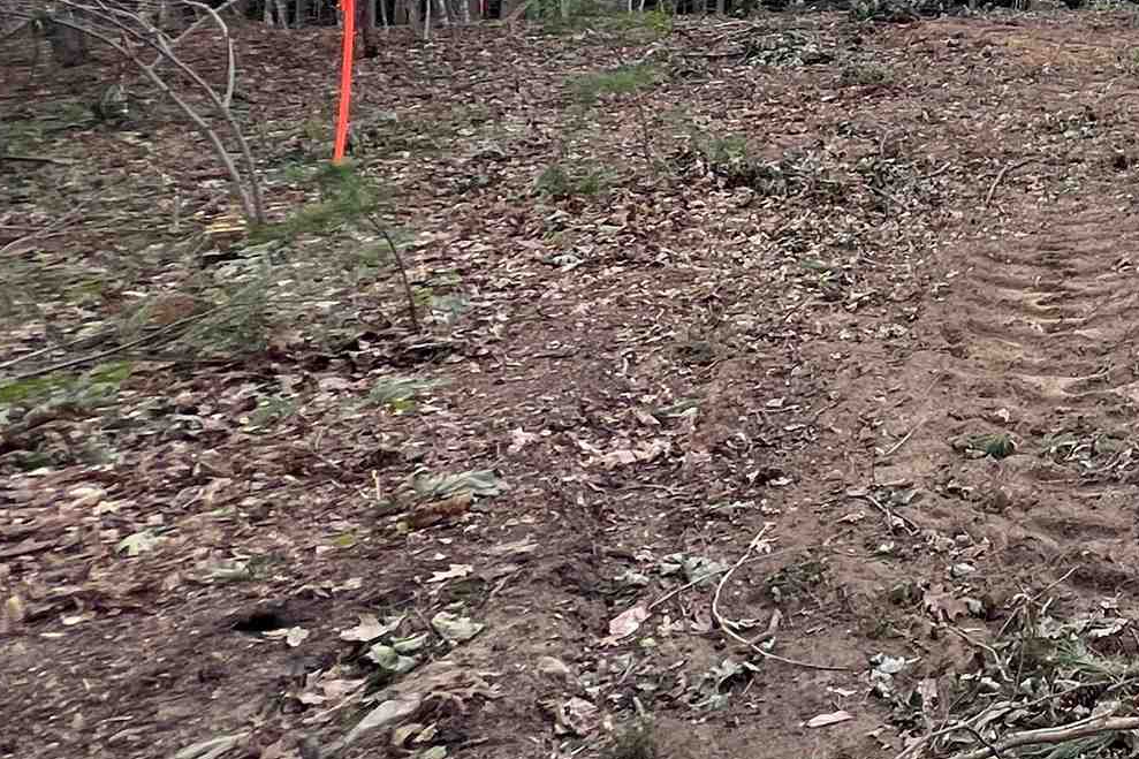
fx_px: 1329
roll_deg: +1.7
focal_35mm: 42
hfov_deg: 29.0
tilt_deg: +4.3
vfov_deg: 27.9
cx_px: 1704
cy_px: -155
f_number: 1.8
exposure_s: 1/243
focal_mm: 1.57
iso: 32
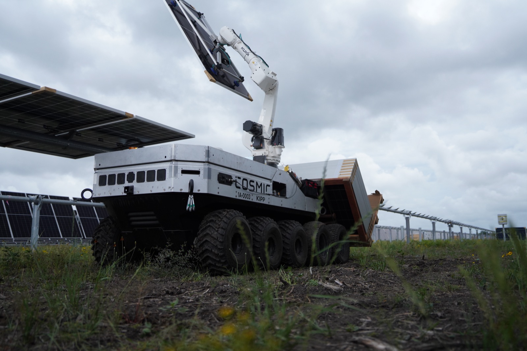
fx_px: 483
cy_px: 176
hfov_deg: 57.2
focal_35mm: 33
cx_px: 264
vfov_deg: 40.0
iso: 640
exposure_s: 1/8000
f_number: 2.8
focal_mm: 33
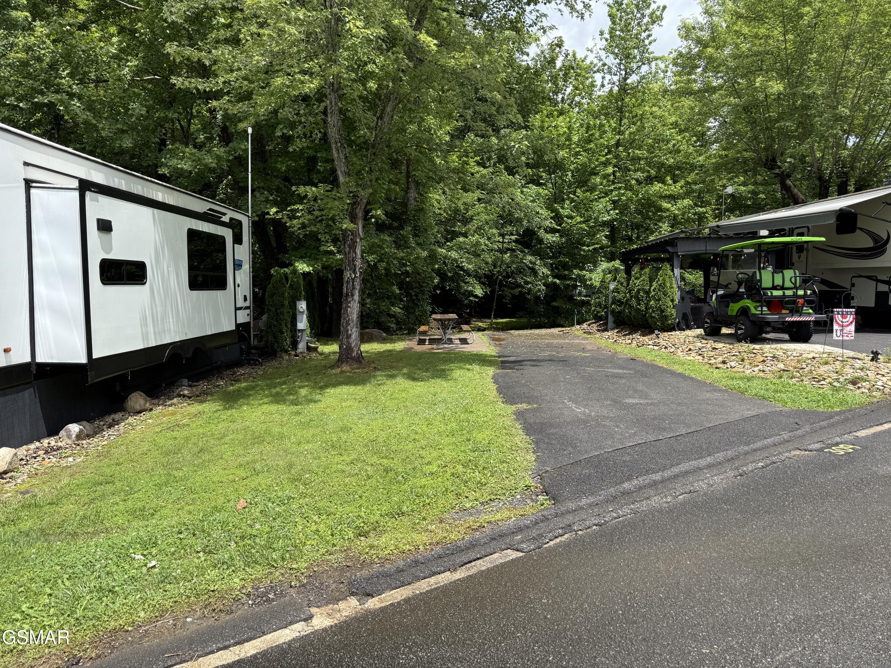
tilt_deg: -5.4
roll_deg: -0.5
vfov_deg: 56.8
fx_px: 618
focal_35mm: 24
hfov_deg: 71.6
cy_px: 334
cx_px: 446
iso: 80
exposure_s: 1/2801
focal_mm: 6.76
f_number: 1.78
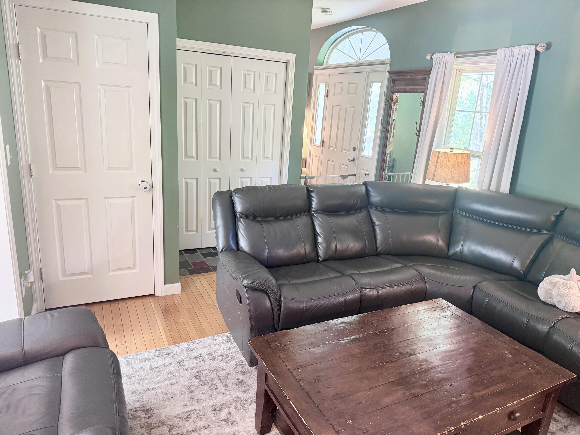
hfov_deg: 71.6
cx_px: 290
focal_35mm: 24
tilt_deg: -16.4
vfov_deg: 56.8
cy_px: 218
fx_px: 402
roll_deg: -5.1
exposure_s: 1/60
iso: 500
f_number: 1.78
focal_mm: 6.76
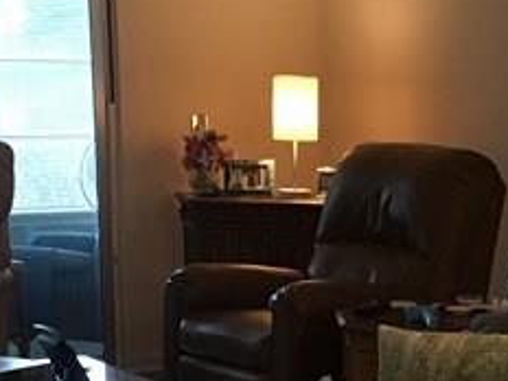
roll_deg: -1.3
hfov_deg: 14.9
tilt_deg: -8.4
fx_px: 1878
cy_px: 370
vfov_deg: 11.5
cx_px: 609
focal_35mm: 128
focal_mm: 4.15
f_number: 2.2
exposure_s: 1/30
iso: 200
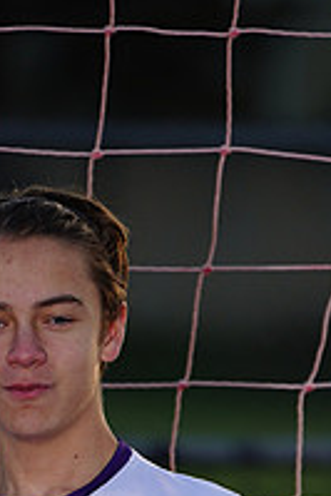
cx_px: 96
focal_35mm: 1163
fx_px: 16011
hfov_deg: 1.2
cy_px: 715
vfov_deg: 1.8
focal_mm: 400
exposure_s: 1/250
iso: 200
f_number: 5.6
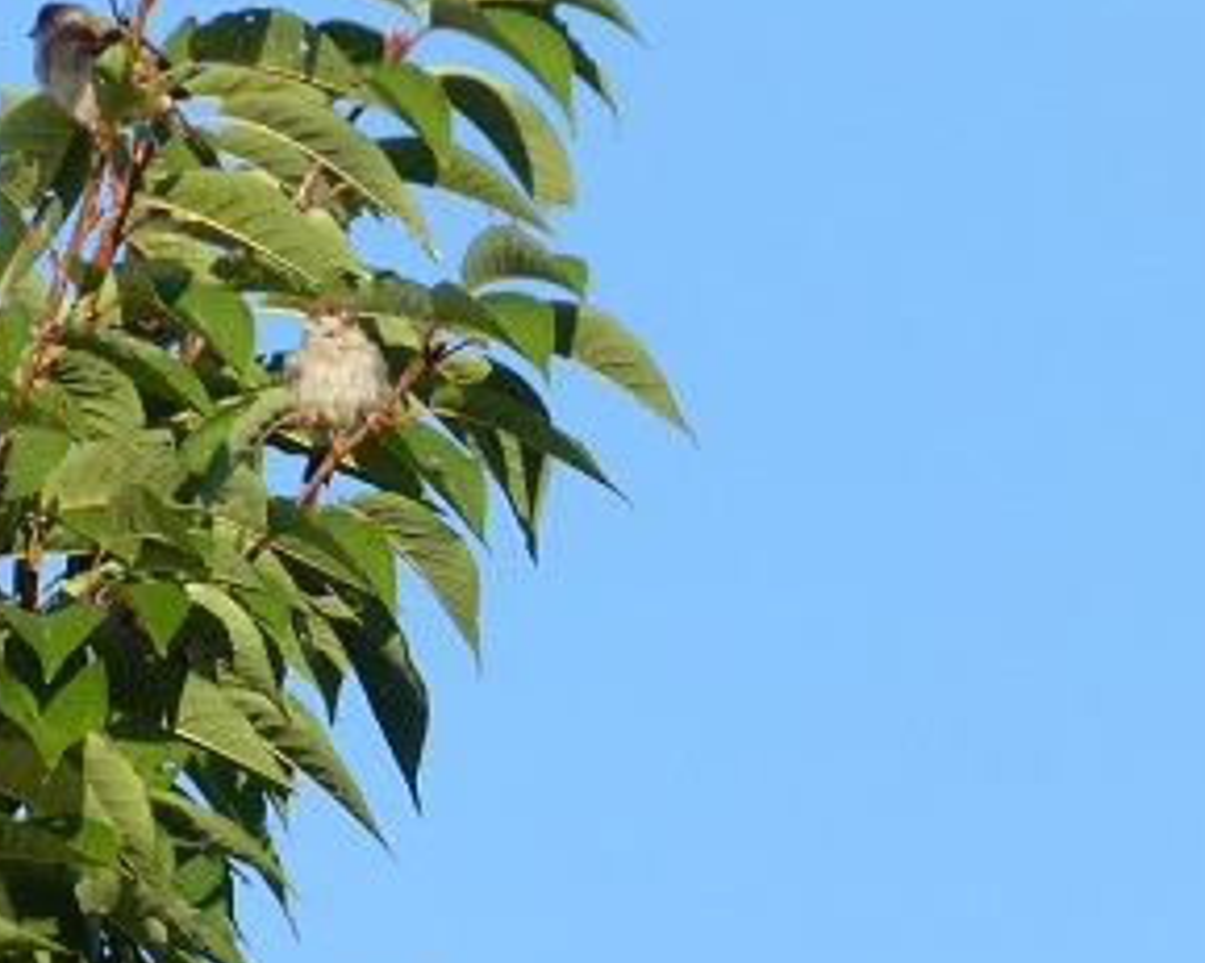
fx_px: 28842
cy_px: 884
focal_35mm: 809
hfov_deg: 2.4
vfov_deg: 1.9
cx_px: 67
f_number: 5.9
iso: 100
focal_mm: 55.7
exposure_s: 1/200
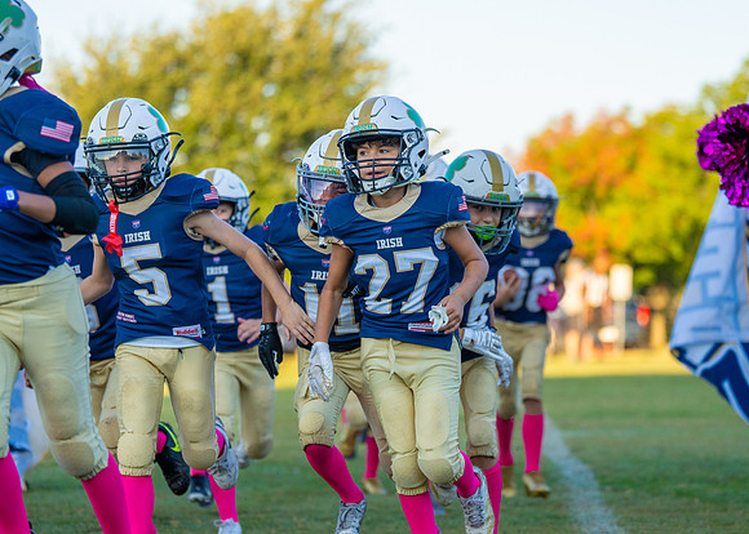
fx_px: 2846
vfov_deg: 10.7
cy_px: 272
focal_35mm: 134
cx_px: 399
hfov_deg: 15.0
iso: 640
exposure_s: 1/2500
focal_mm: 116
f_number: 2.8
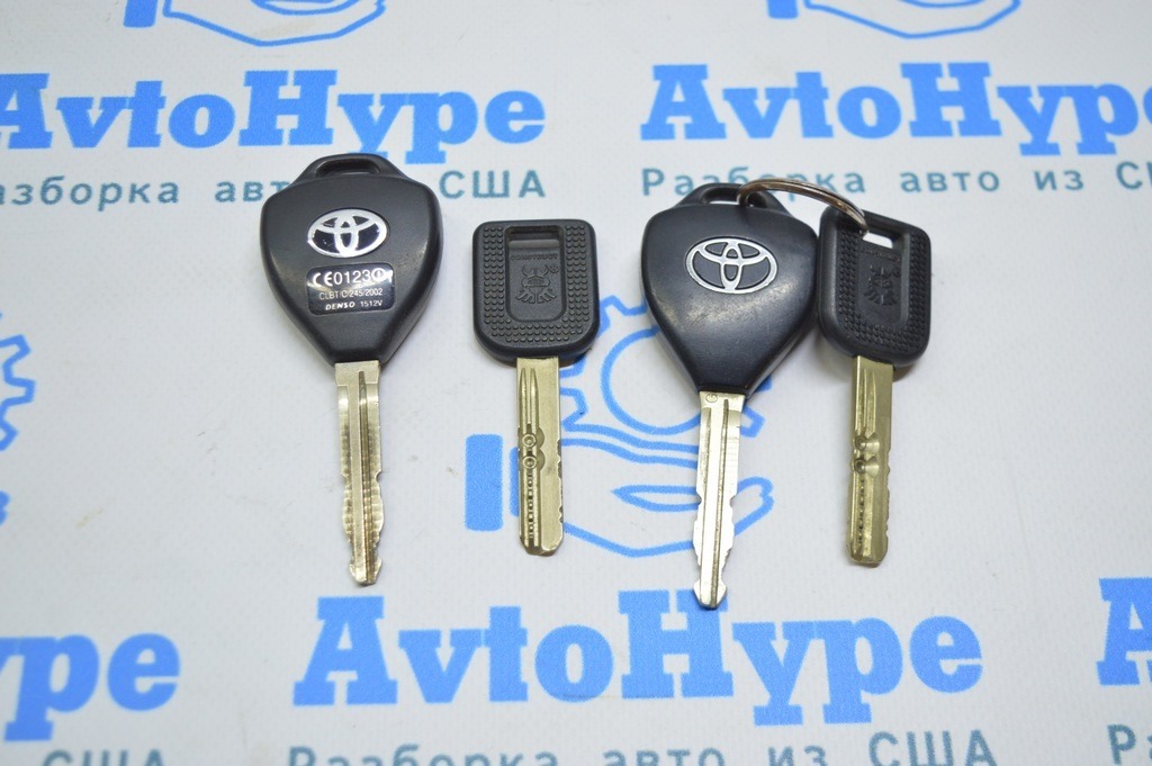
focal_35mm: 45
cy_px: 383
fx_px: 1439
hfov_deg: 43.6
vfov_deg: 29.8
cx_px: 576
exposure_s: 1/50
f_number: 4.2
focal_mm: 30
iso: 400
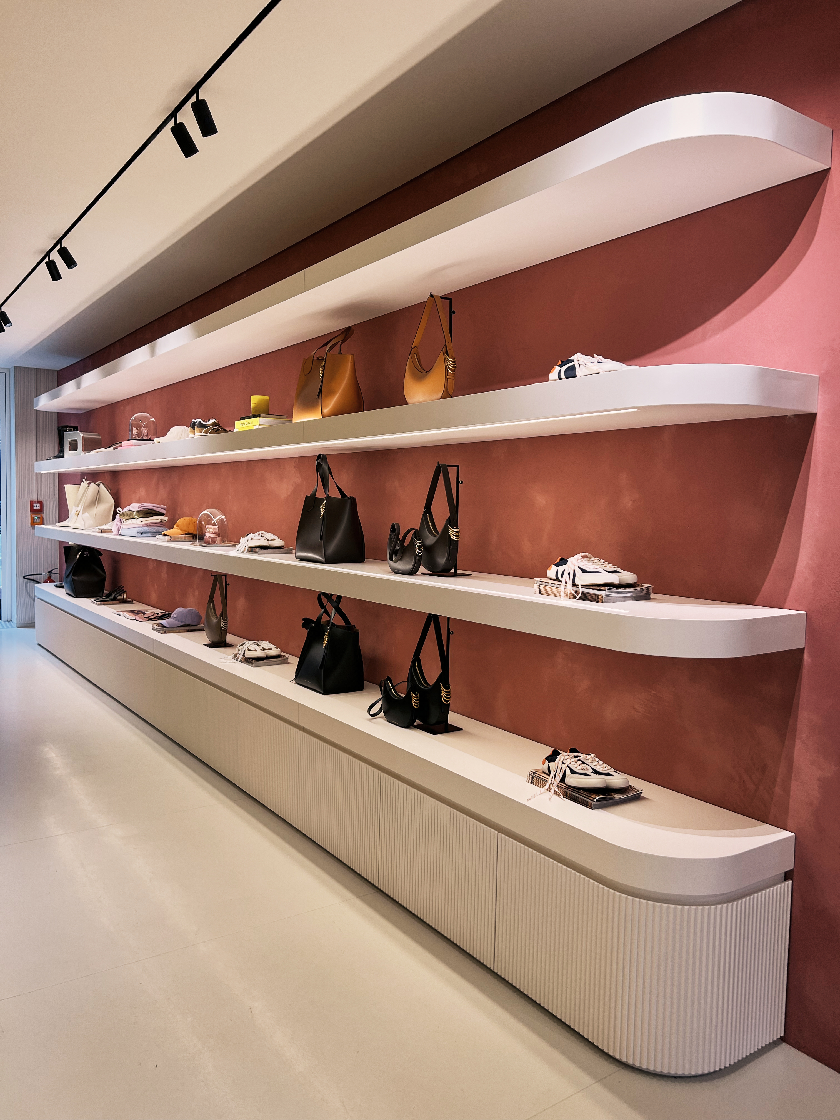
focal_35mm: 26
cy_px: 560
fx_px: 841
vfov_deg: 67.3
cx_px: 420
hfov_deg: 53.1
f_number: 1.5
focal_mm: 5.7
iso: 50
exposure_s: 1/100
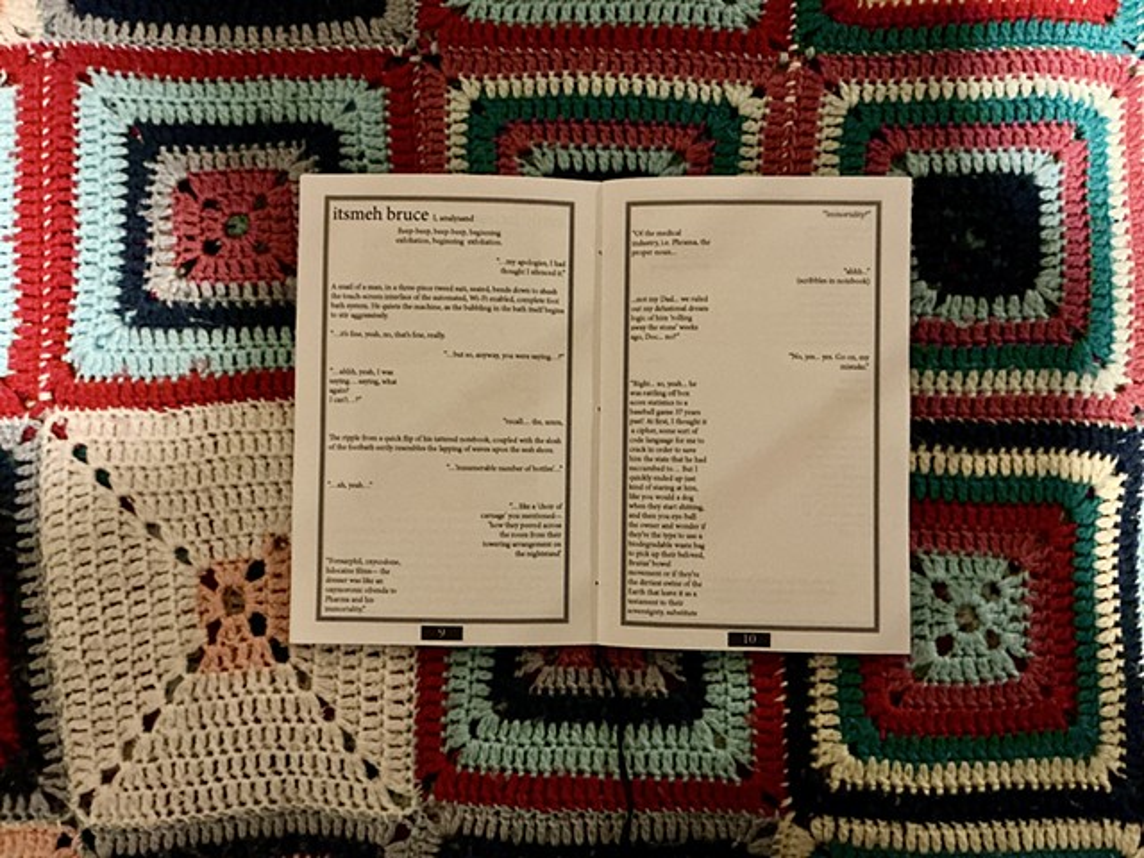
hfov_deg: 61.7
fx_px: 958
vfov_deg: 48.2
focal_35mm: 29
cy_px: 429
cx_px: 572
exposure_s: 1/17
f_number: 1.8
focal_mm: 3
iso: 500
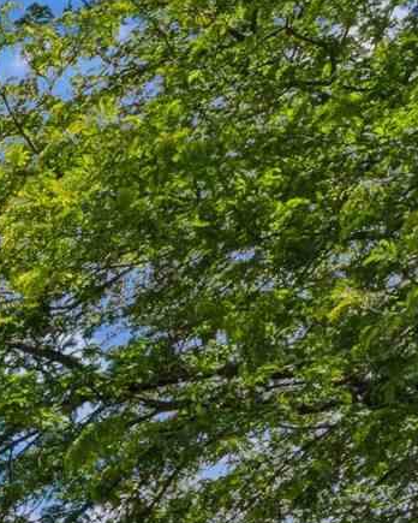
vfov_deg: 12.4
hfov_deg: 8.0
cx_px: -1206
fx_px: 2010
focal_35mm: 130
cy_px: 1153
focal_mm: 19.6
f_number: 13
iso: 400
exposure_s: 1/400
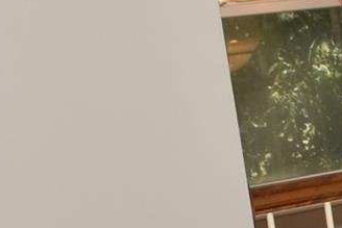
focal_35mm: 131
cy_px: 445
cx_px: 639
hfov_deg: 13.8
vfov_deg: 9.8
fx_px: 1245
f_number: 8
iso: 200
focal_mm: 14
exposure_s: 1/125
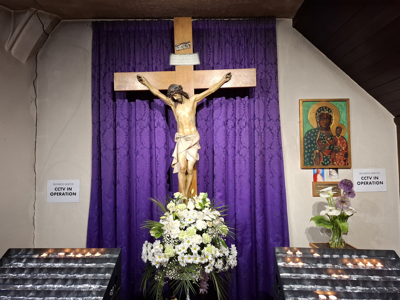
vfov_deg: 58.9
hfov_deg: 73.9
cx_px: 200
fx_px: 266
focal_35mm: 23
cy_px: 150
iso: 250
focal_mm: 5.54
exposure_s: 1/33
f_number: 1.8
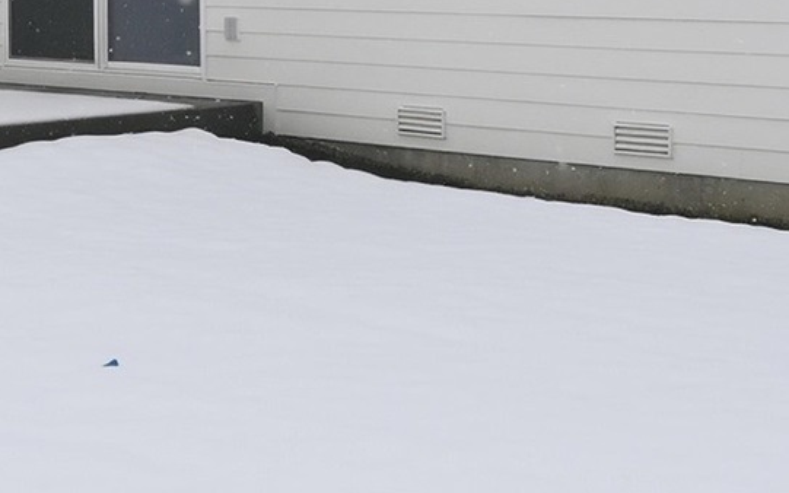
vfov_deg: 15.8
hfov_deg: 25.4
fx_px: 1742
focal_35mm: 81
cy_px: -9
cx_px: 279
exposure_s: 1/1500
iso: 200
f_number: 8
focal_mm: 14
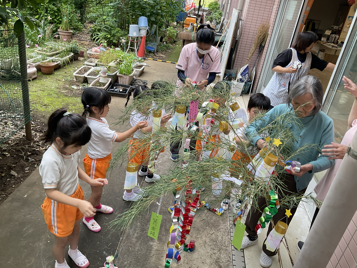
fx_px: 299
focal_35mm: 29
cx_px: 178
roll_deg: -8.7
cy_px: 134
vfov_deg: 48.2
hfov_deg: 61.7
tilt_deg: -26.1
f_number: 1.8
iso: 50
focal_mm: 3
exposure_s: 1/120
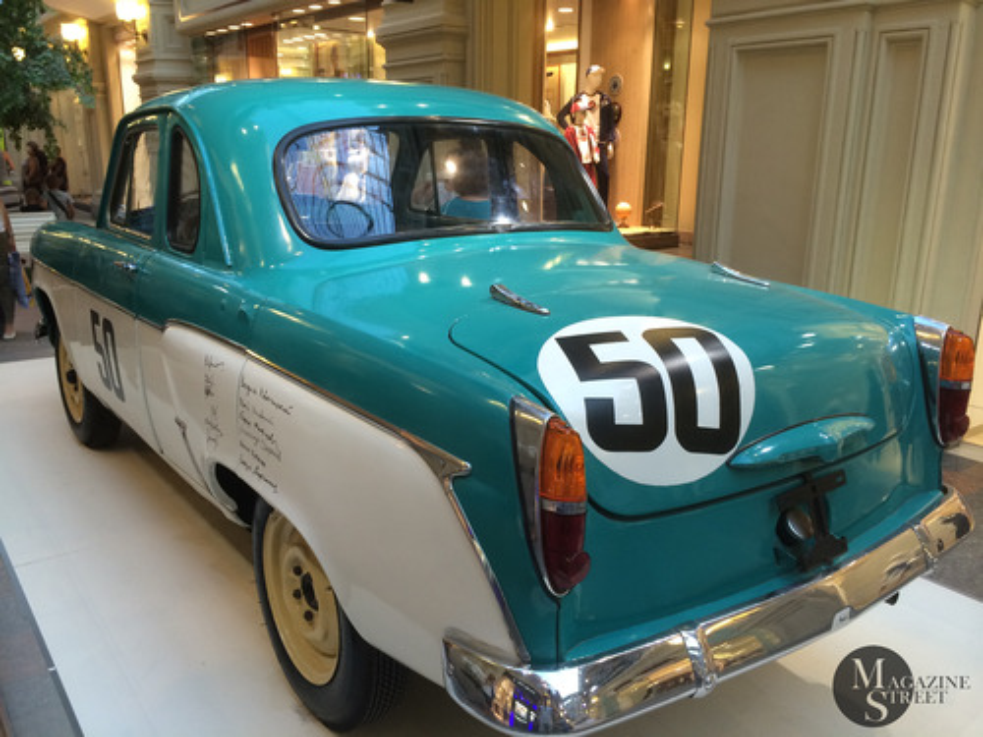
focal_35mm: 30
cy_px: 368
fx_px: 852
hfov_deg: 60.0
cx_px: 492
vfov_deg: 46.8
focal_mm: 4.12
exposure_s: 1/33
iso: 64
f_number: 2.2
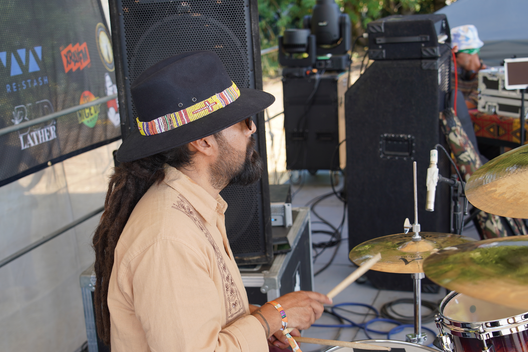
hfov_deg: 36.9
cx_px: 252
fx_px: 792
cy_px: 210
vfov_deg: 25.0
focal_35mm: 54
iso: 100
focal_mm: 44
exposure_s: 1/125
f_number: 4.5
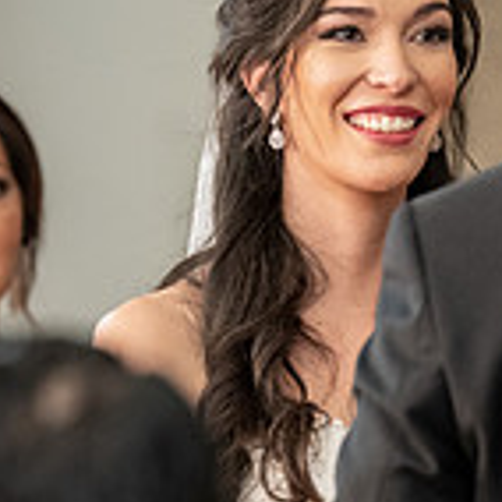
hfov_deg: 4.3
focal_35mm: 407
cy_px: 336
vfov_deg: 4.3
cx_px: 463
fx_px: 6678
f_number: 4
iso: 8000
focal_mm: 151
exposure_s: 1/125
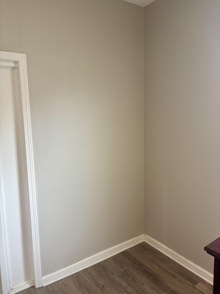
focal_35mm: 26
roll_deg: -0.3
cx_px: 110
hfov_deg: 53.1
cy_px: 147
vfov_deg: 67.3
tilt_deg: -9.8
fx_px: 220
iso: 125
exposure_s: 1/60
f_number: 1.6
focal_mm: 5.96
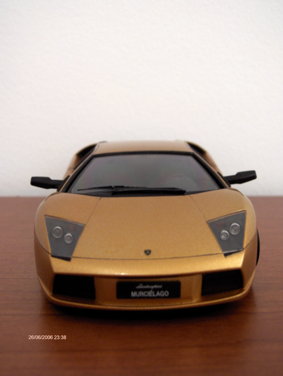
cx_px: 142
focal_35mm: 44
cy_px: 188
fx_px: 478
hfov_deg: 32.9
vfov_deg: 42.9
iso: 100
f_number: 2.9
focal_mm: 9
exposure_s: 1/2.51
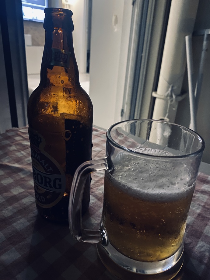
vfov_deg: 67.3
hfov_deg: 53.1
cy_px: 140
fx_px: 210
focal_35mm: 26
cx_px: 105
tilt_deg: -22.9
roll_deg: -4.0
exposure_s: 1/10
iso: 400
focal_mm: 4.25
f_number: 1.8
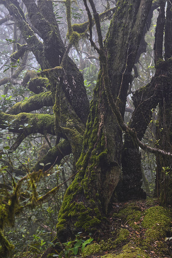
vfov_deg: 39.6
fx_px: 358
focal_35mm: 50
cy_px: 129
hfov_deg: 27.0
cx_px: 86
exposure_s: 1/40
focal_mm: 50
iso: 100
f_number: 3.5
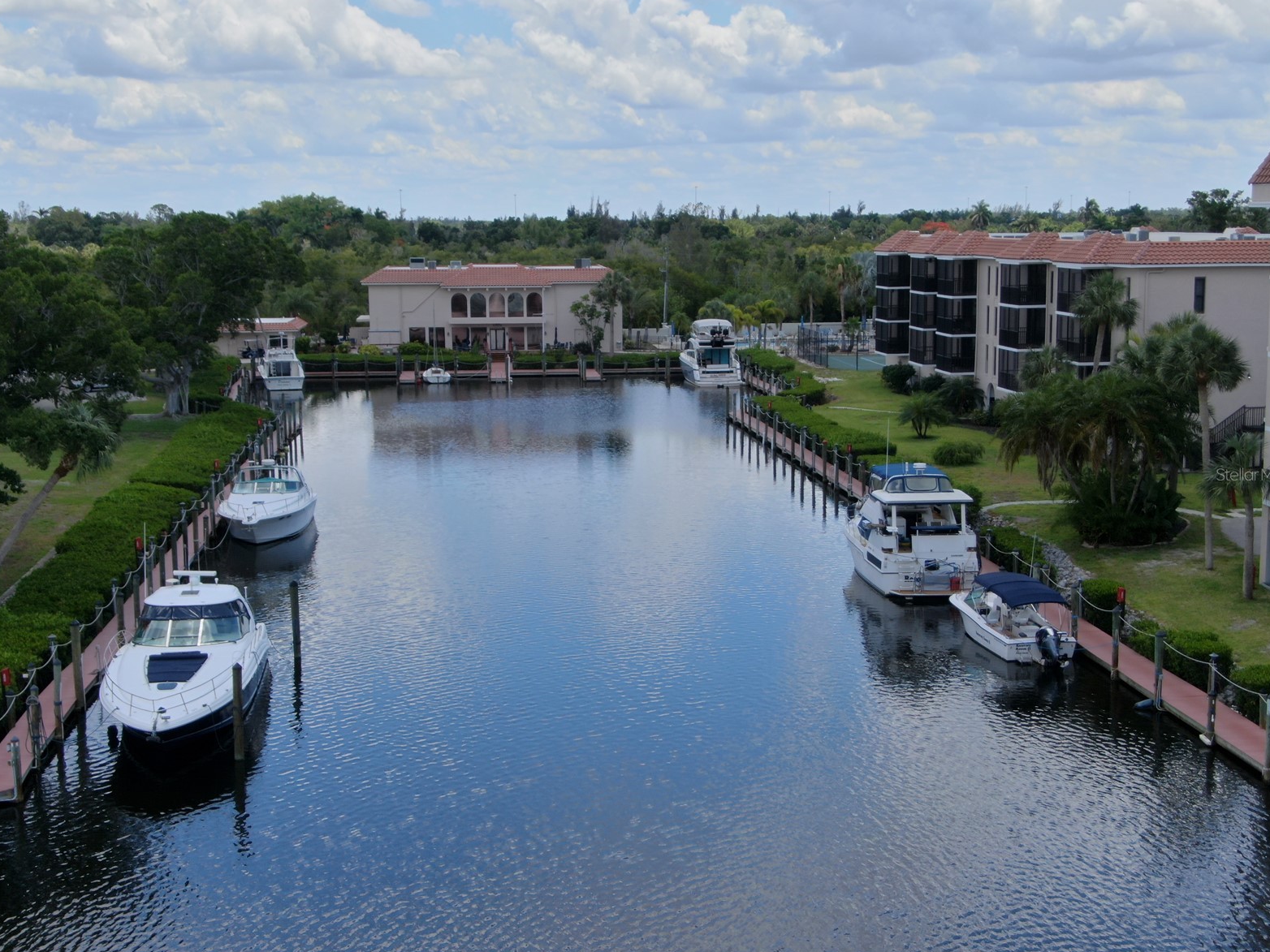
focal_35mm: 44
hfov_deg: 42.9
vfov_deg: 32.9
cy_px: 474
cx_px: 643
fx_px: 1614
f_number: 3.8
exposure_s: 1/640
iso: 100
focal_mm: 7.55
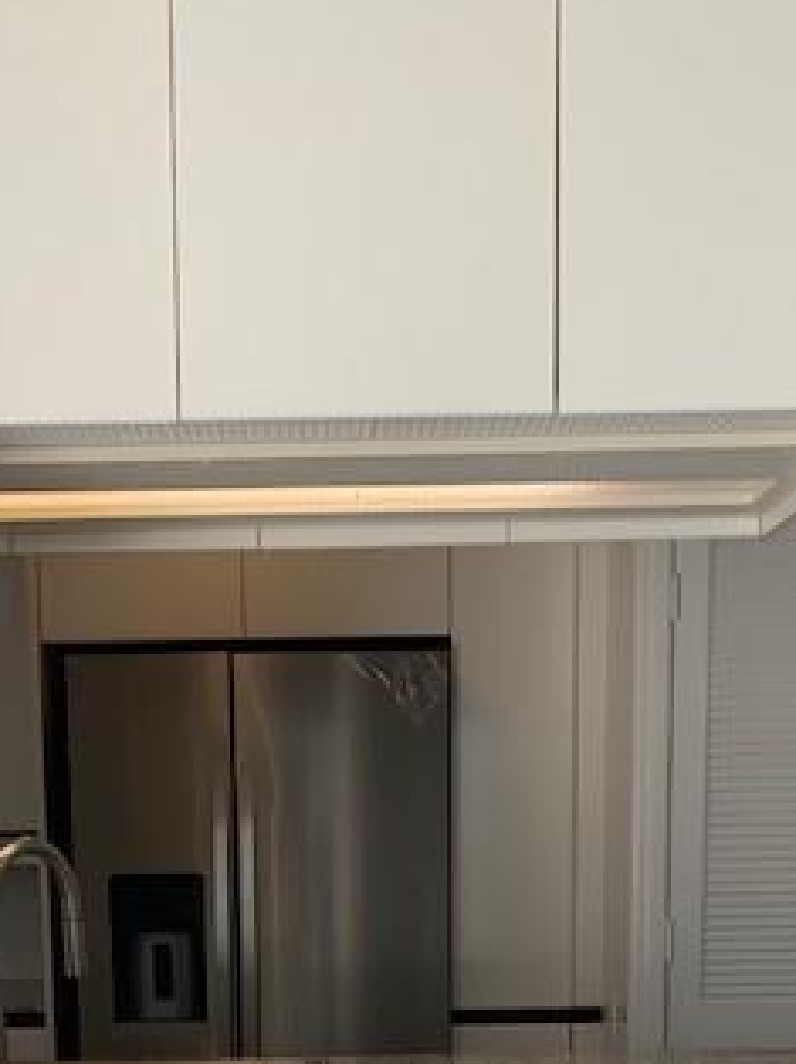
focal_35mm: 53
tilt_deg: -6.6
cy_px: 1061
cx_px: 301
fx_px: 1627
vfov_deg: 33.2
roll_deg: -0.3
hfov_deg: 27.4
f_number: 1.8
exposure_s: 1/254
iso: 25
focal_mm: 4.25
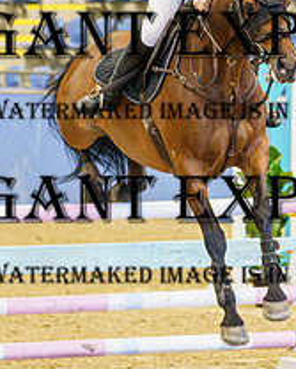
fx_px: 3136
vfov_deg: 6.7
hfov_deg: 5.4
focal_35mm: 287
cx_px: 231
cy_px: 52
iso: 4000
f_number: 2.8
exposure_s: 1/1000
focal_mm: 104
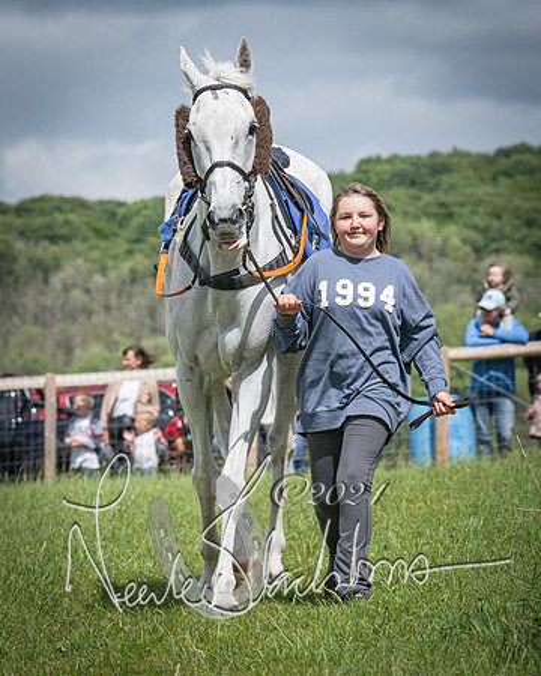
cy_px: 329
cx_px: 173
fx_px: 5542
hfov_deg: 5.6
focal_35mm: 277
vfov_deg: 7.0
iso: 400
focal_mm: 115
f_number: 5.6
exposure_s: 1/3200
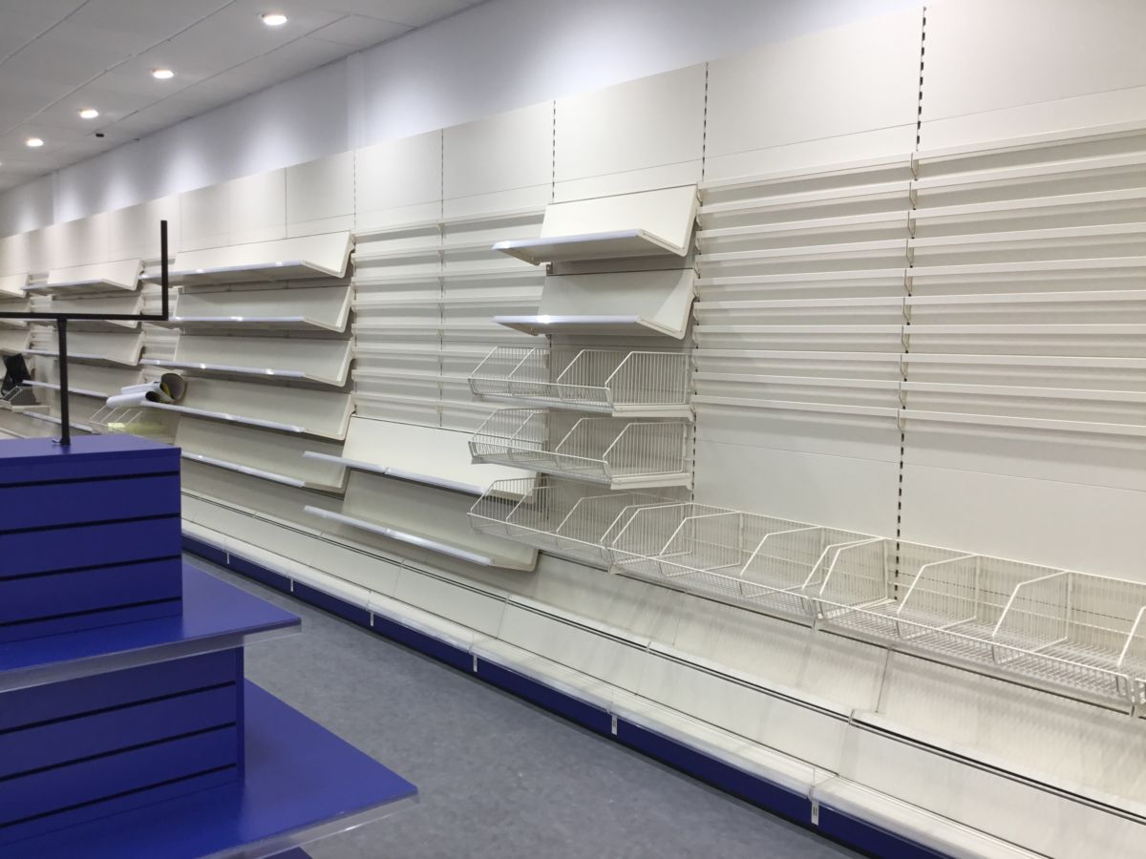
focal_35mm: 31
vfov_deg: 45.4
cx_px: 573
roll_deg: -1.8
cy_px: 430
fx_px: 1026
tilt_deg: -6.3
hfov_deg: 58.4
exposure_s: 1/50
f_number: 2.4
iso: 25
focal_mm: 3.3
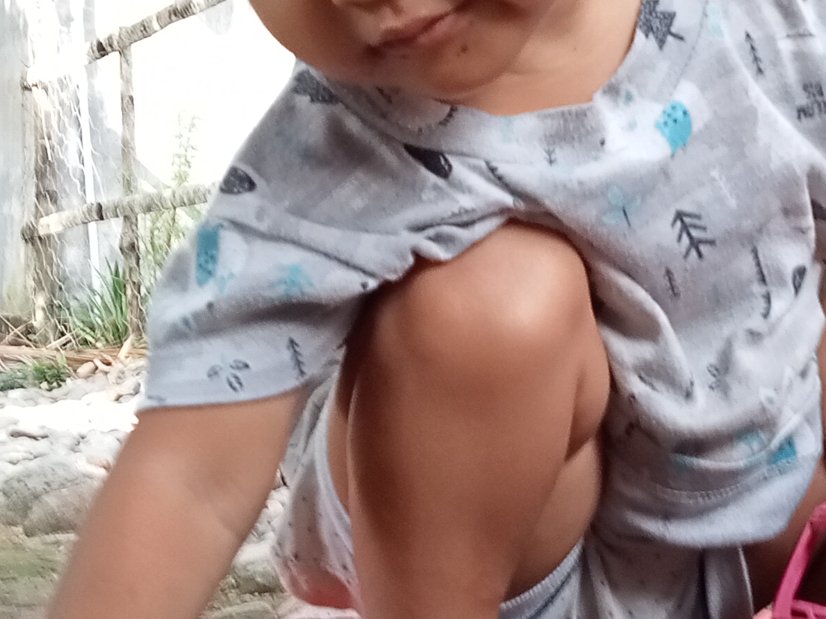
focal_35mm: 98
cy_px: 296
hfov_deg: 19.8
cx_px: 654
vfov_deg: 15.1
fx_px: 2338
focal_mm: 3.46
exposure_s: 1/33.3
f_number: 2.2
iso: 106
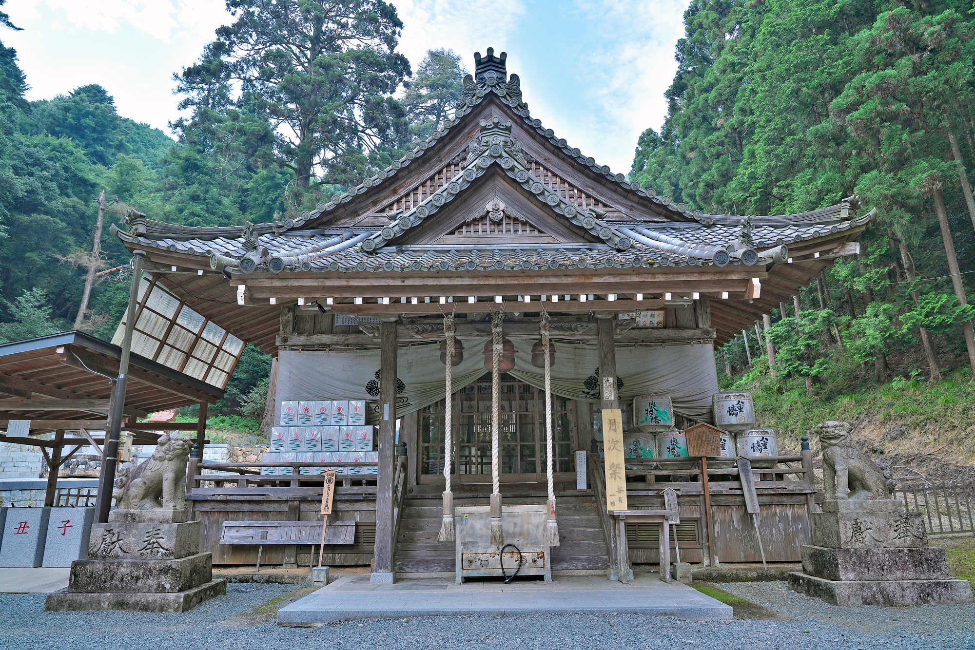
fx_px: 650
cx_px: 488
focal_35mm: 24
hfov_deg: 73.7
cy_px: 325
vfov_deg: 53.1
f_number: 10
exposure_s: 1/50
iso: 200
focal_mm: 24
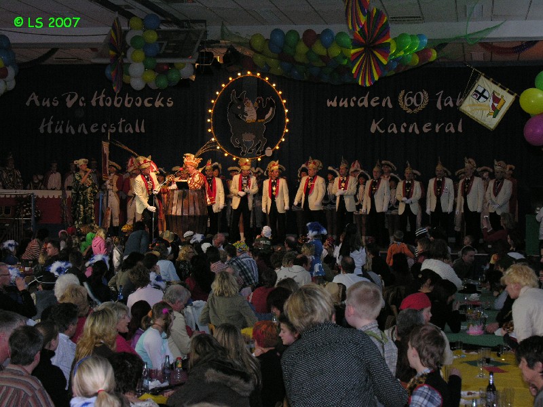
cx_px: 272
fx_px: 1224
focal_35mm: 78
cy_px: 204
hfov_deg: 25.0
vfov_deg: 18.9
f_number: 4.3
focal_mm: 19.8
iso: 200
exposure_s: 1/60.1
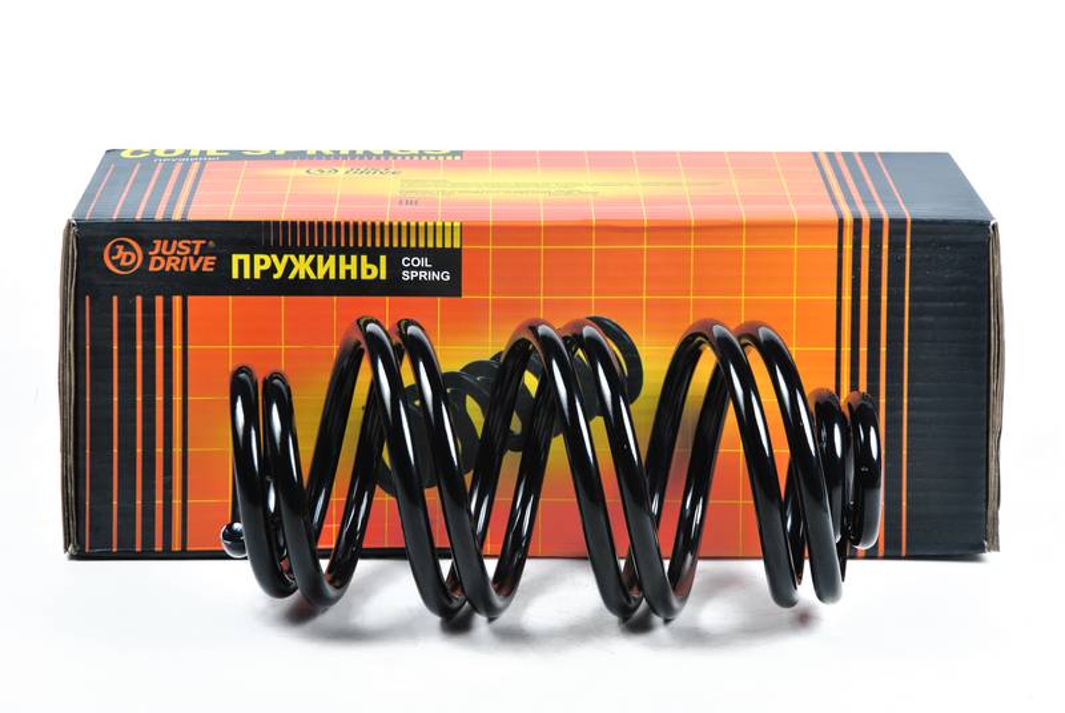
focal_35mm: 128
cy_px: 356
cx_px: 532
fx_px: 3777
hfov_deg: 16.0
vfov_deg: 10.8
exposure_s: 1/200
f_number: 9
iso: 200
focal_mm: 85
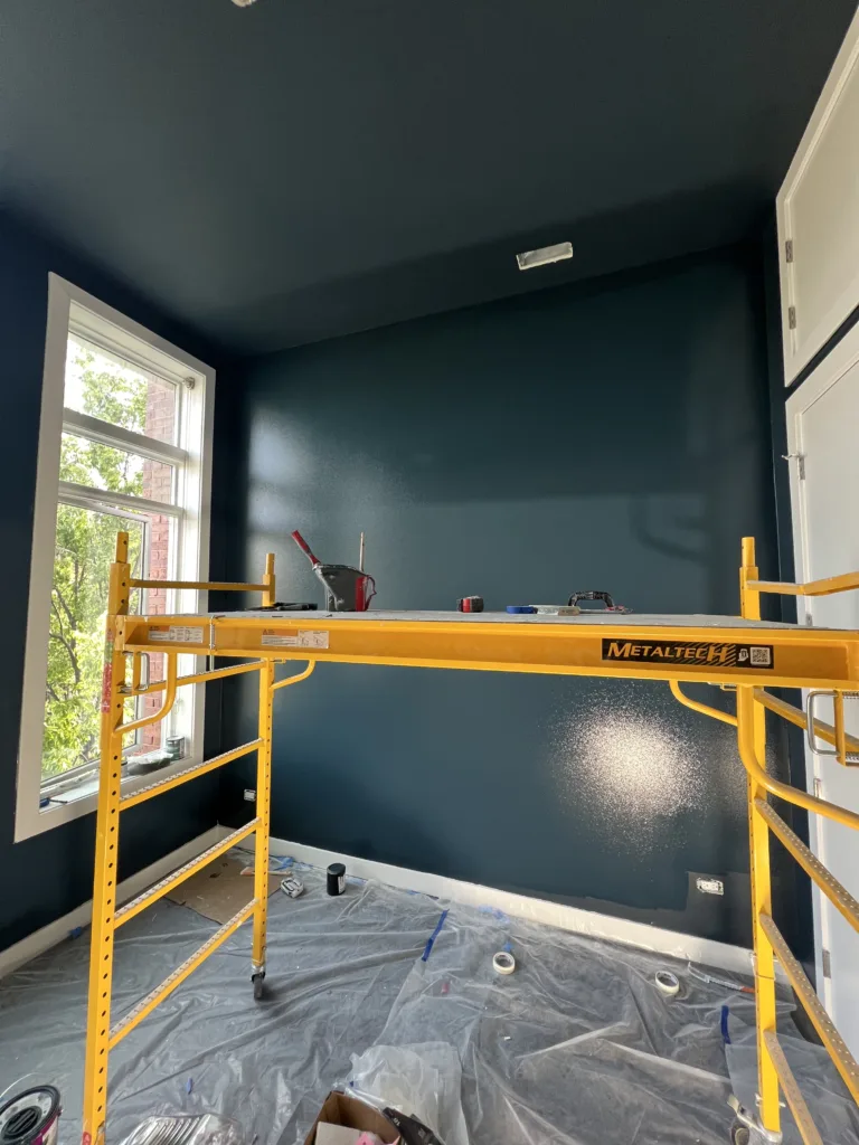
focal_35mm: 13
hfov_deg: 89.9
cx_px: 430
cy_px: 572
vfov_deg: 106.2
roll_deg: +0.1
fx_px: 430
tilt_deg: +3.4
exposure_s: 1/60
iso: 200
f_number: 1.8
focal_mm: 1.57
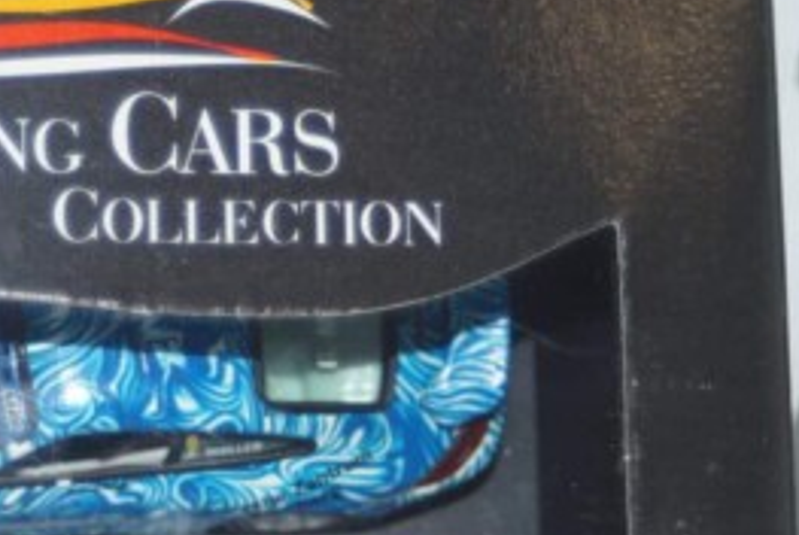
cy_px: 316
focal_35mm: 205
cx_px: 58
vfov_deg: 6.7
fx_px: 4555
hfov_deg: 10.0
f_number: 5.6
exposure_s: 1/60
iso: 200
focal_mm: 60
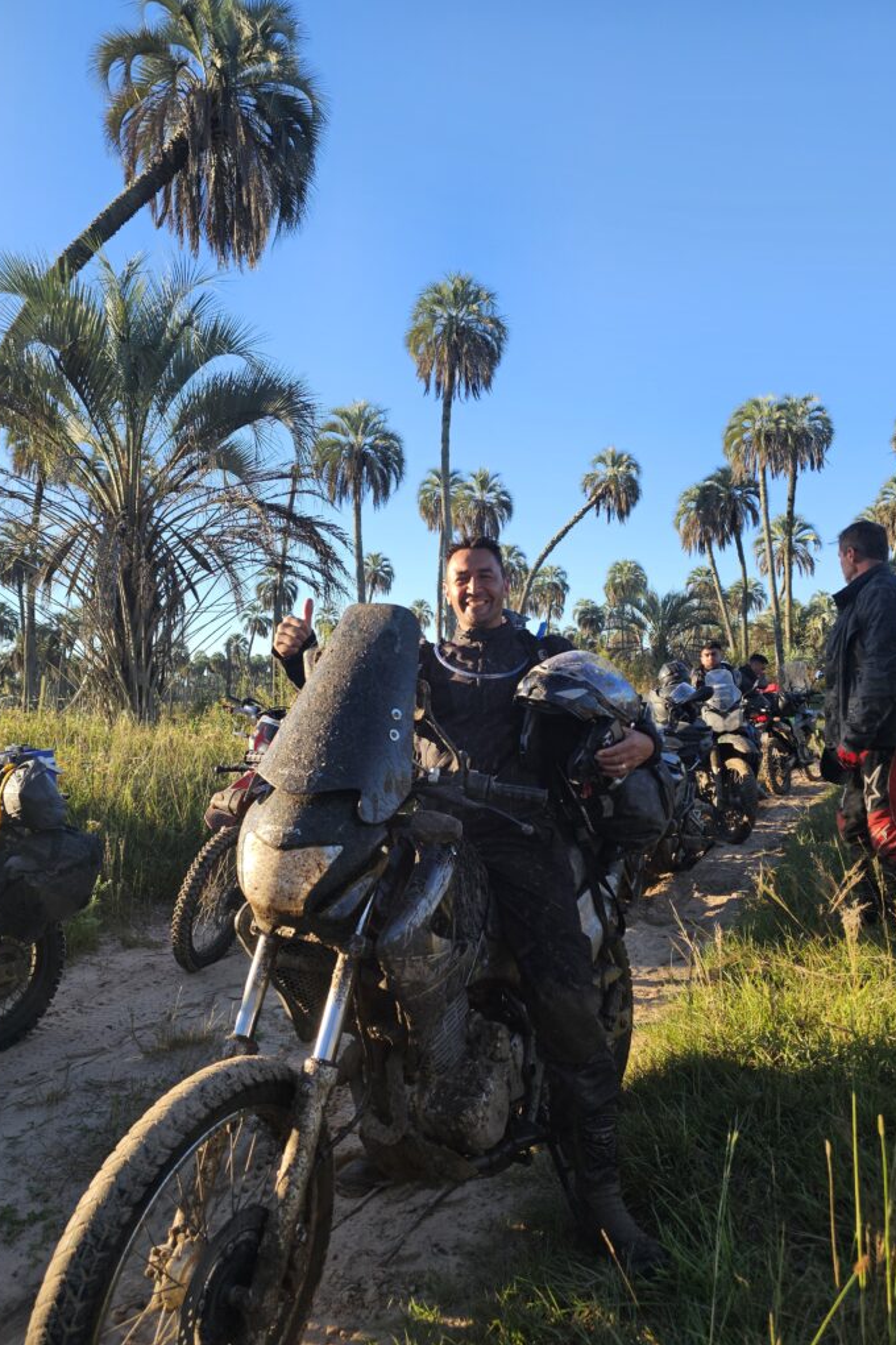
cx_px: 405
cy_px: 672
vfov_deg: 73.8
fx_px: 897
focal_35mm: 24
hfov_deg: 53.0
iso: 10
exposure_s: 1/203
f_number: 1.7
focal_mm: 6.3
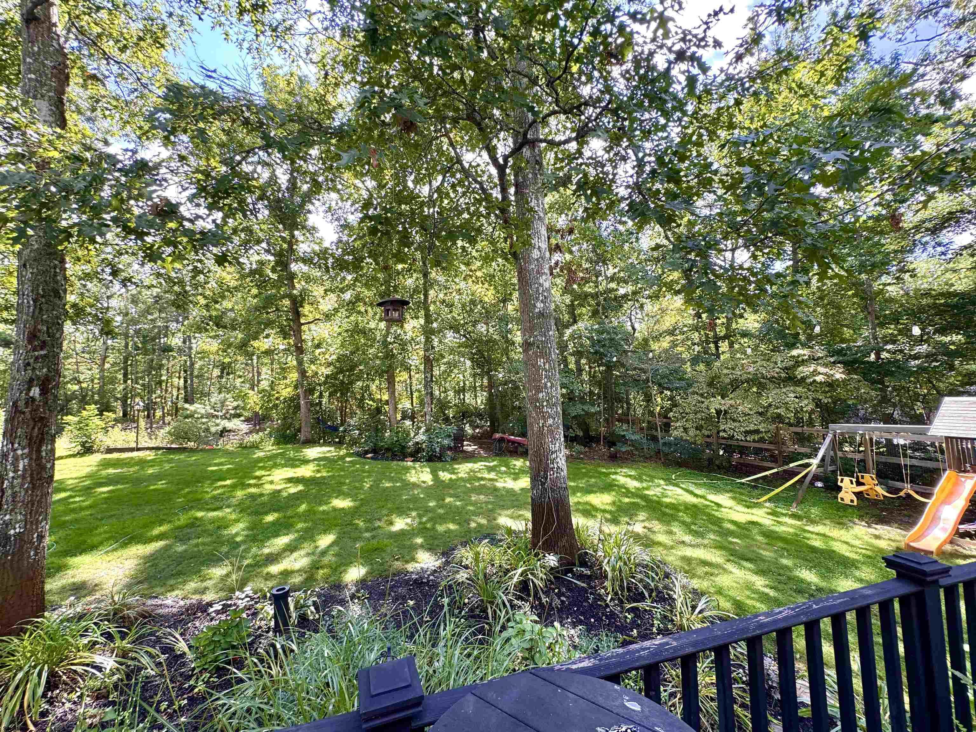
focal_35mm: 14
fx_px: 395
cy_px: 366
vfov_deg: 85.7
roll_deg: +0.6
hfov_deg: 102.1
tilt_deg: +5.2
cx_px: 488
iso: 40
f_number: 2.2
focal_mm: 2.22
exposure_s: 1/125
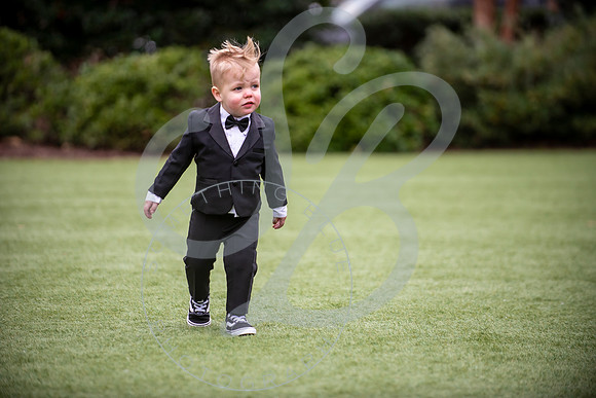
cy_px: 199
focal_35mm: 175
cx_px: 298
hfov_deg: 11.7
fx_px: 2898
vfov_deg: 7.9
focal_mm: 175
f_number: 2.8
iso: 640
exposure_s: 1/1000
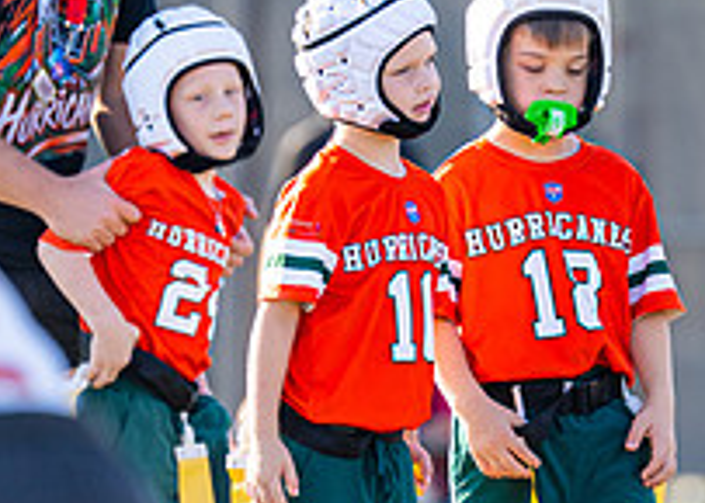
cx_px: 539
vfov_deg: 2.0
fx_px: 14576
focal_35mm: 728
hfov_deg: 2.8
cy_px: 278
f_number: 2.8
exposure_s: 1/1600
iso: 250
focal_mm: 200
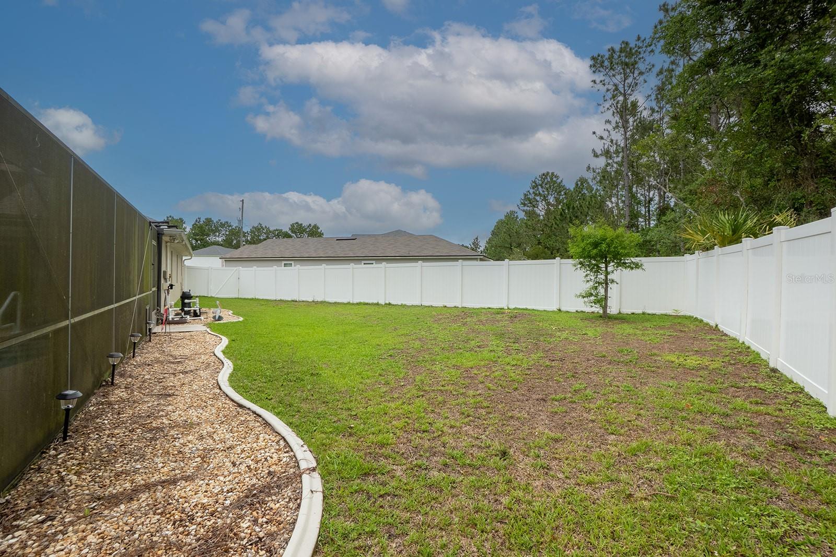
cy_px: 278
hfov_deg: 100.4
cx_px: 418
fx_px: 348
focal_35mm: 15
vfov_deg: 77.3
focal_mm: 10
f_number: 13
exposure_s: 1/1250
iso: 500
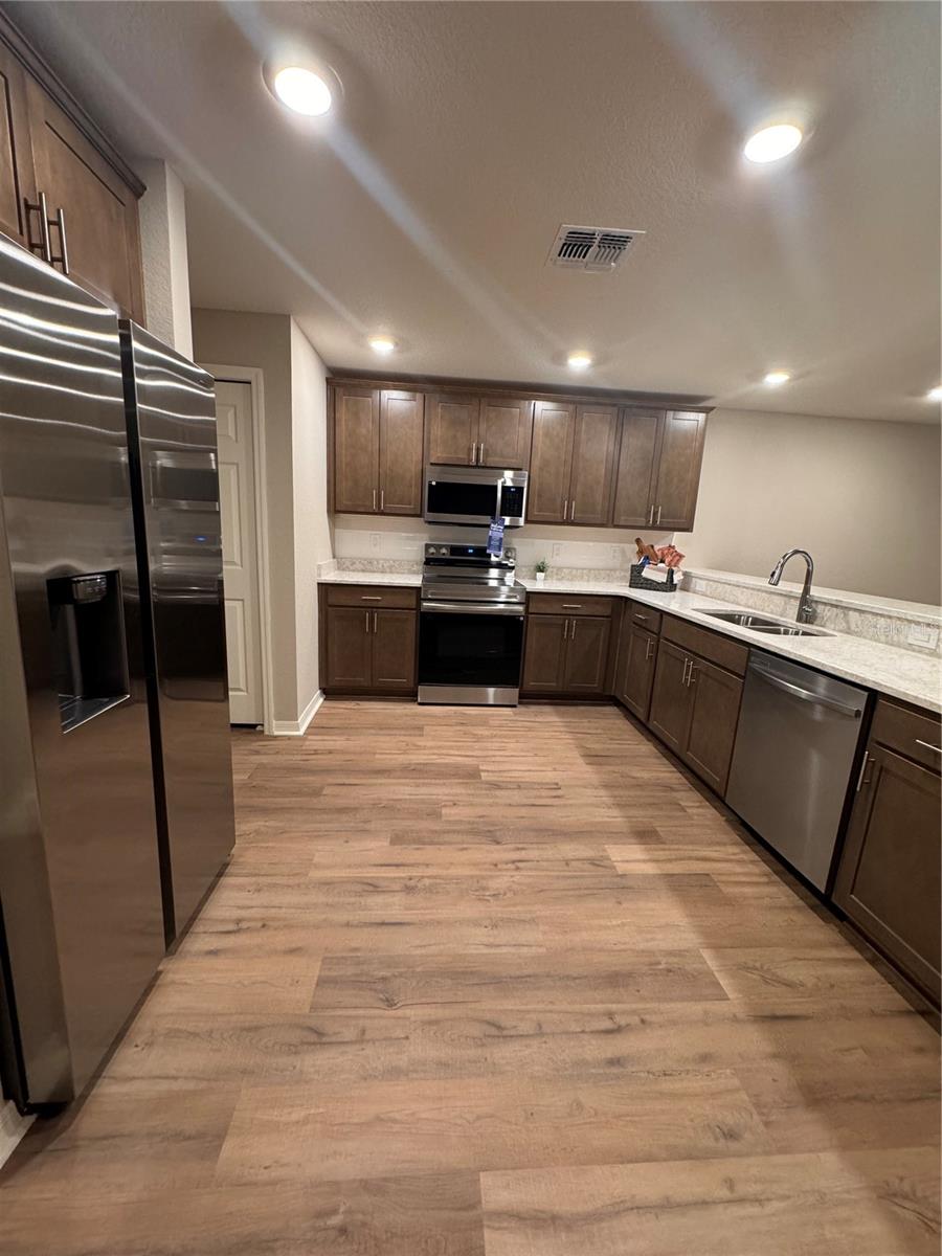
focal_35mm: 14
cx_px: 471
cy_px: 628
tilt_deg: -10.5
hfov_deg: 85.7
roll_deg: -2.0
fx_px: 508
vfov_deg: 102.1
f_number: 2.2
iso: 250
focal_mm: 2.22
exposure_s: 1/60
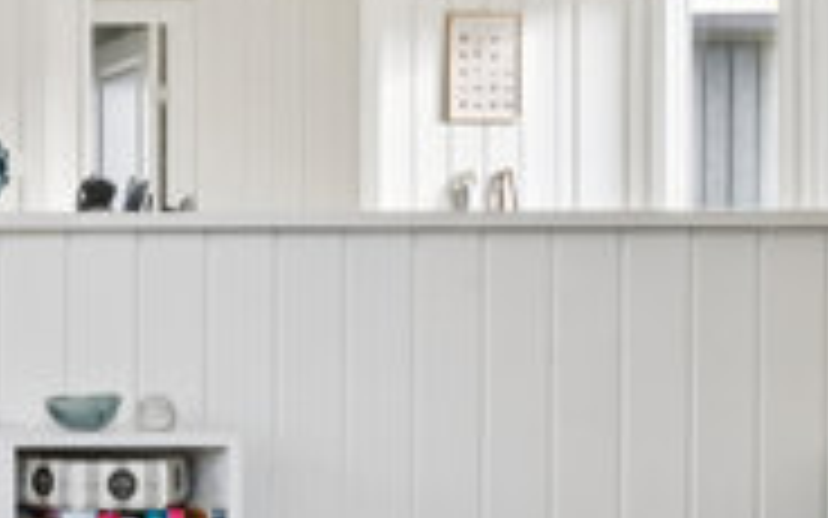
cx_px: -374
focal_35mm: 93
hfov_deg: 19.7
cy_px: 376
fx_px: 2099
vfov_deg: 14.0
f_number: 8
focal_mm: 14
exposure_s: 1/60
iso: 200
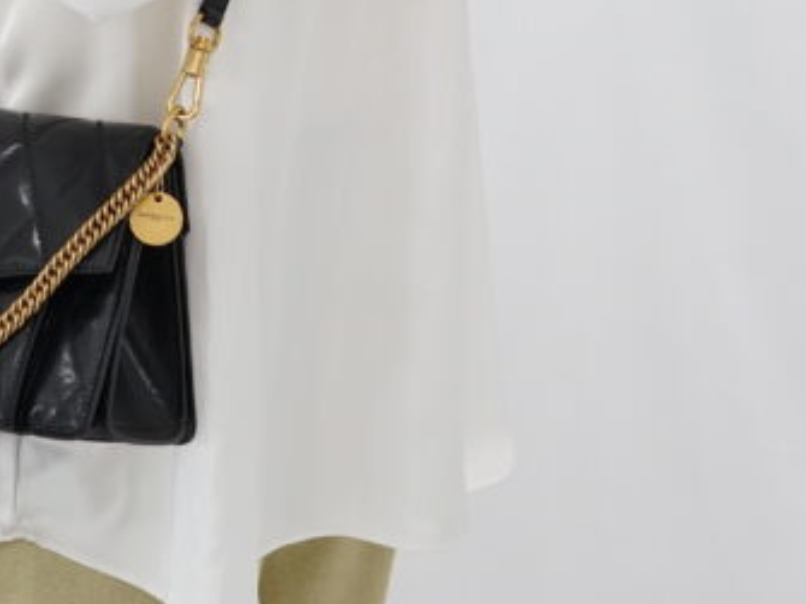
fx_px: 3422
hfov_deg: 13.4
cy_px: -63
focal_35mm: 147
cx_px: 146
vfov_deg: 10.0
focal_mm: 50
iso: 640
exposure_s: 1/10
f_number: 6.3
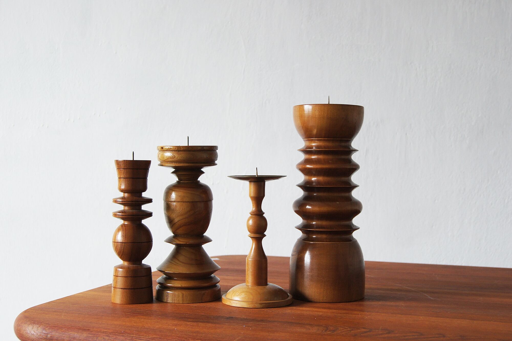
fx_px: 640
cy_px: 170
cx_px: 256
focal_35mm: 45
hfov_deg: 43.6
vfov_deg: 29.9
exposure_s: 1/40
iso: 400
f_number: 5.6
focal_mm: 30
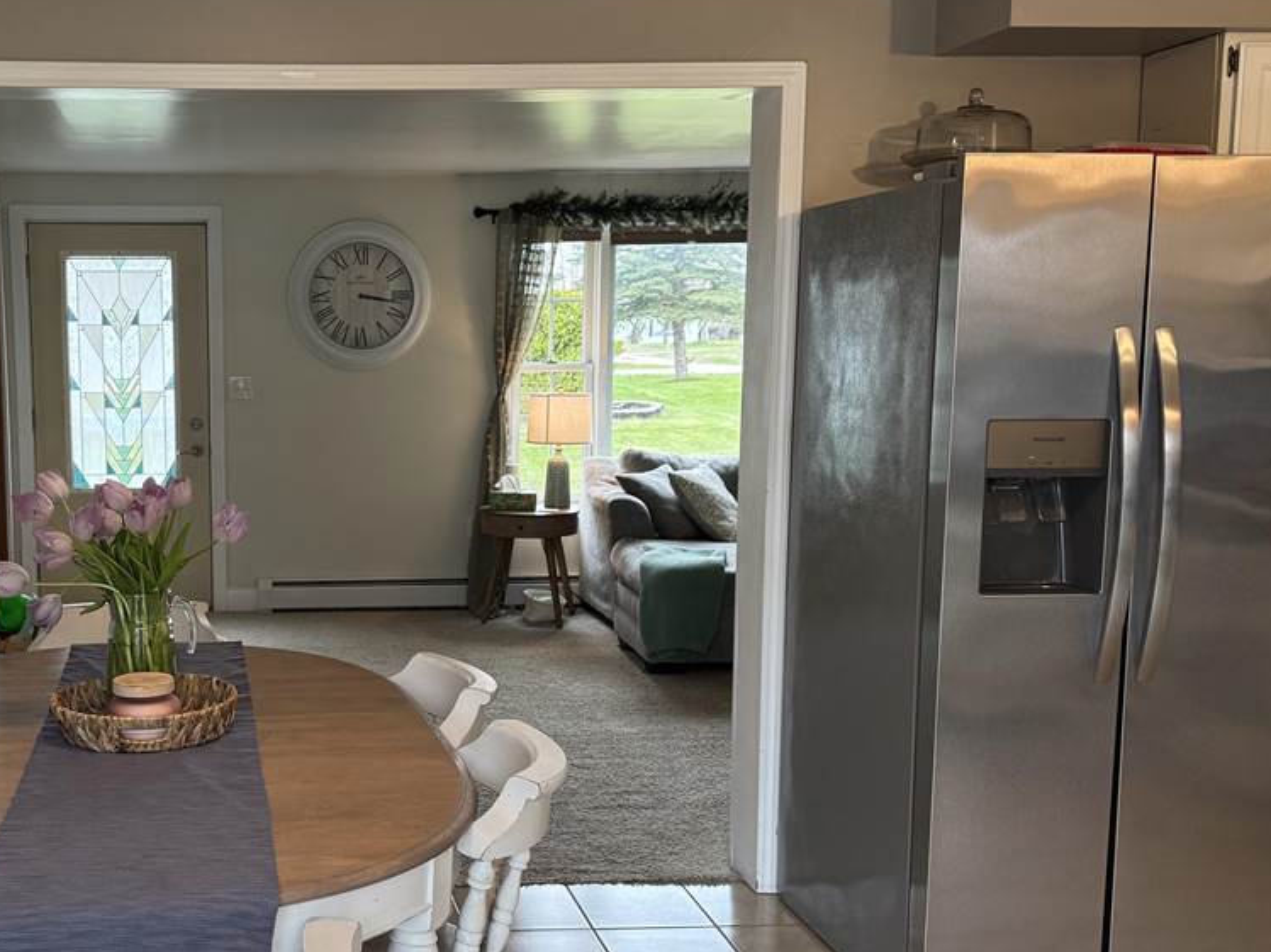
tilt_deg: -8.3
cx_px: 333
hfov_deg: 44.4
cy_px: 522
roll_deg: +0.8
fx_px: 1505
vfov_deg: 35.1
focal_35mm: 41
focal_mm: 6.76
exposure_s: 1/120
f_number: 1.78
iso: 160
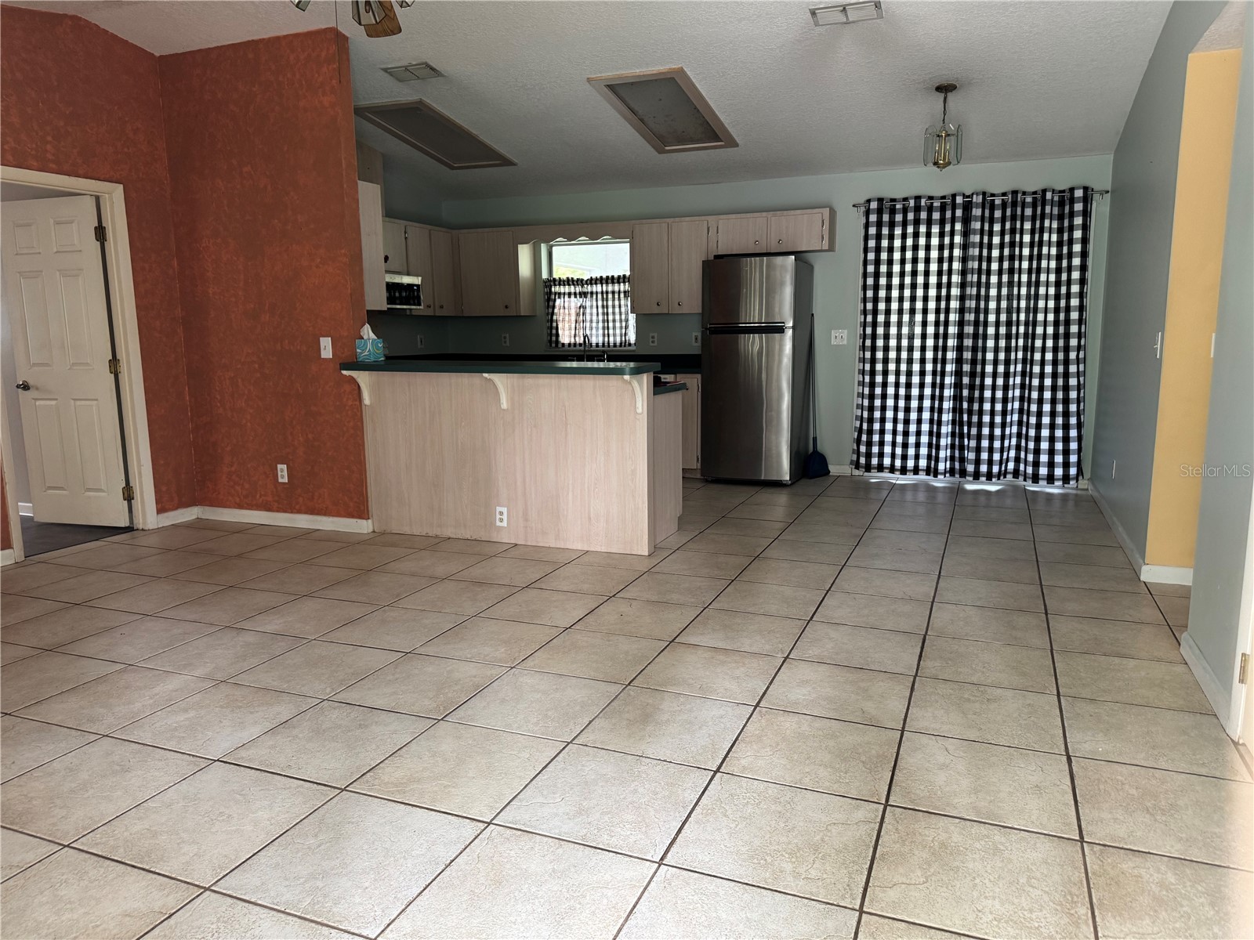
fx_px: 869
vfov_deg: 56.8
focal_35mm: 24
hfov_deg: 71.6
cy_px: 470
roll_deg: +0.6
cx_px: 627
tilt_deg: -9.0
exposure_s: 1/71
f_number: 1.78
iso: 200
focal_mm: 6.76
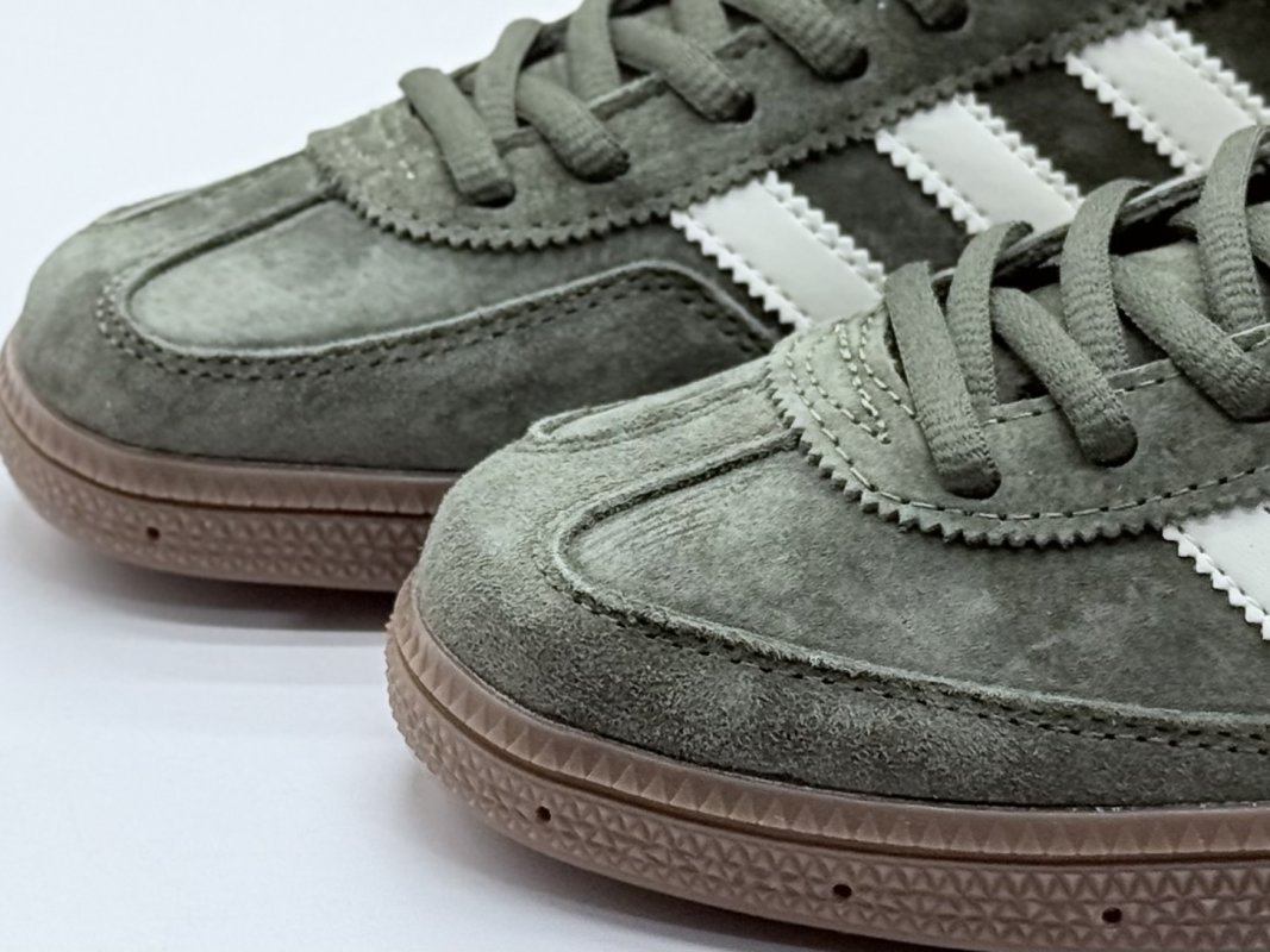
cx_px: 635
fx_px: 1761
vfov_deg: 30.3
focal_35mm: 48
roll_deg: +1.5
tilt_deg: -25.1
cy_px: 476
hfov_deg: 39.7
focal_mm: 6.76
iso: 64
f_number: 1.78
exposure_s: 1/596
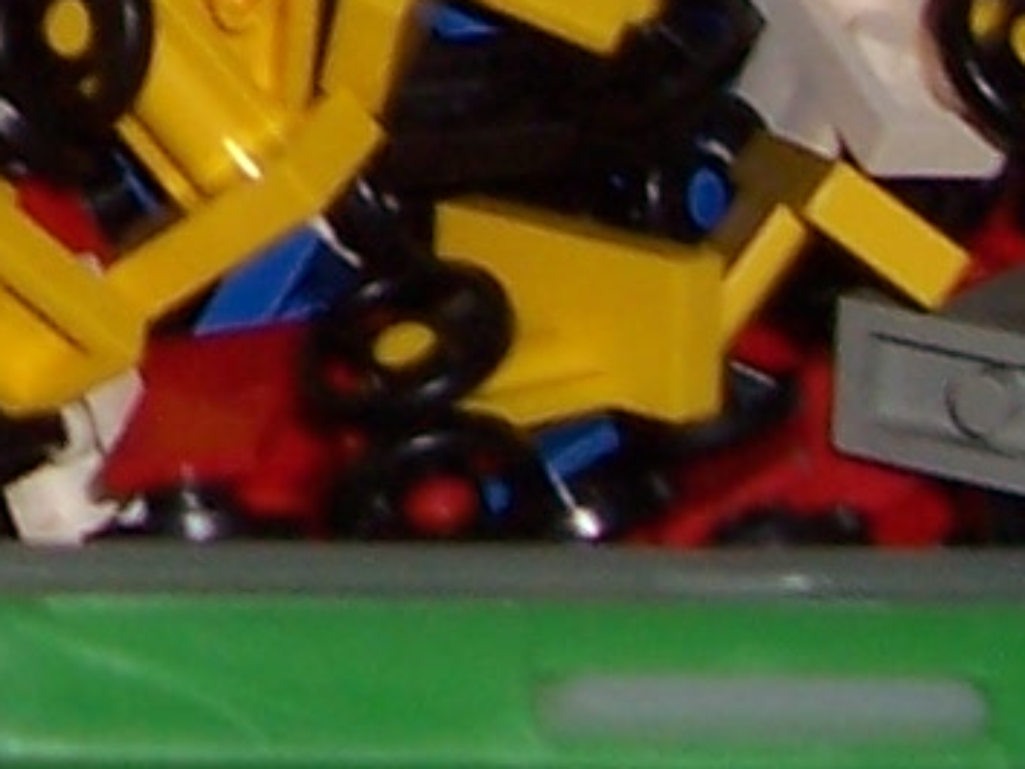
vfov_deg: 6.5
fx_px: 6576
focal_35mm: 222
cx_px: -1362
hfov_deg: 8.2
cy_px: -853
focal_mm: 5.6
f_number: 2.7
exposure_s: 1/60
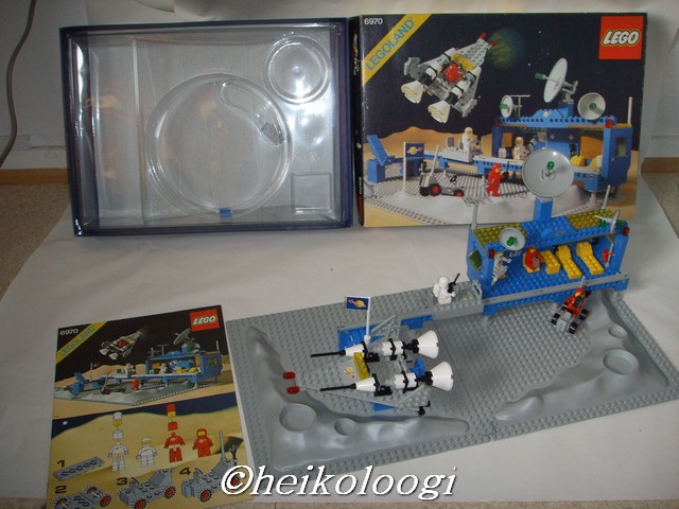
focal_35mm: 39
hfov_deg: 47.9
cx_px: 340
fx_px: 765
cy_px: 254
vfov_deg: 36.8
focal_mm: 6.6
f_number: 3.5
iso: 100
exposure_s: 1/45
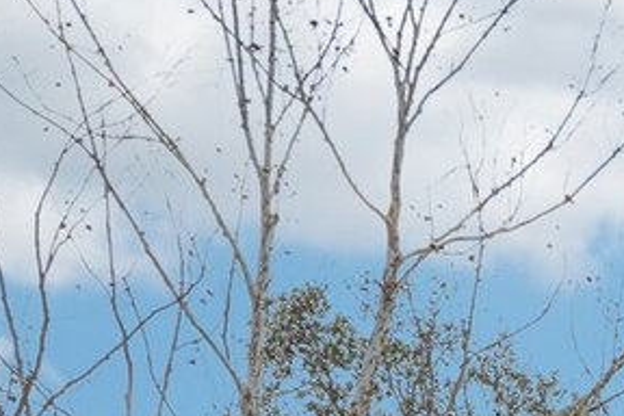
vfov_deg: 11.0
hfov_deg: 12.7
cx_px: 1640
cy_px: 912
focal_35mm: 110
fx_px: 1903
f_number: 8
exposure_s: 1/200
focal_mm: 19.5
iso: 100
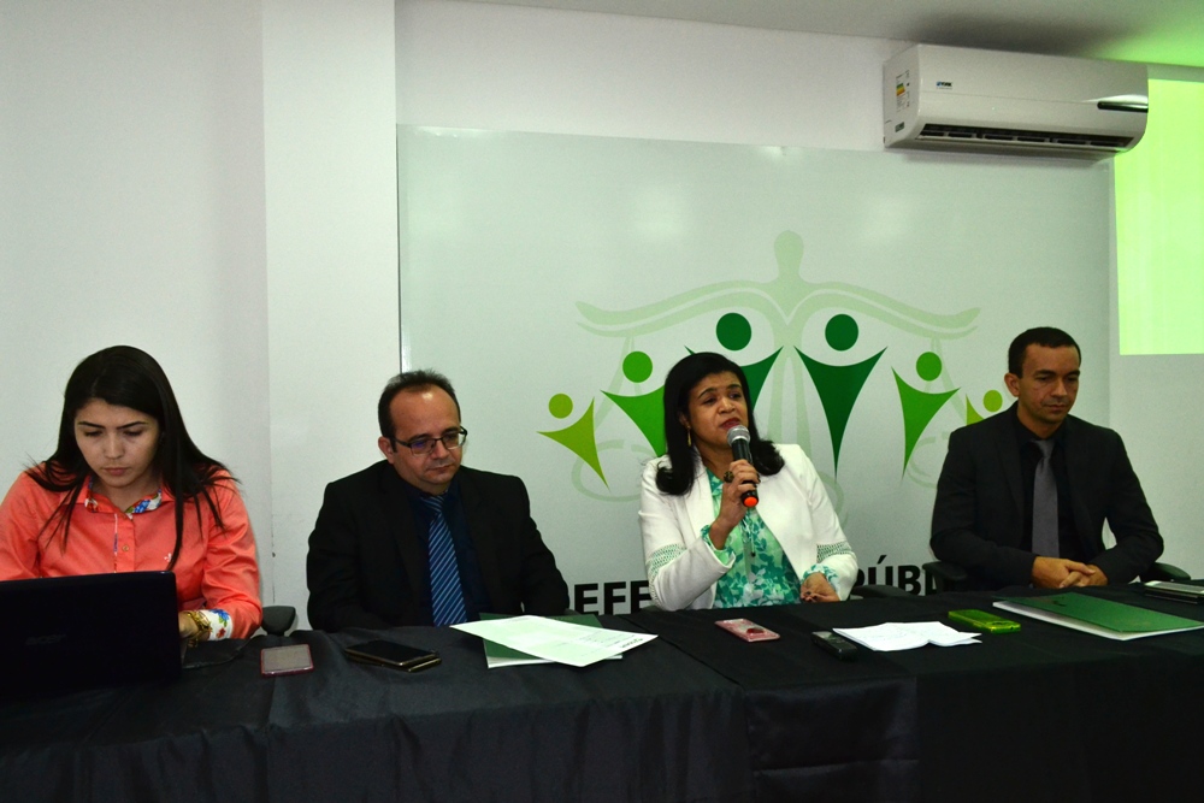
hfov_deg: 67.4
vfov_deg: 47.9
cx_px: 602
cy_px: 402
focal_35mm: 27
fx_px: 903
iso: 1600
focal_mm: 18
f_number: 7.1
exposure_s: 1/200
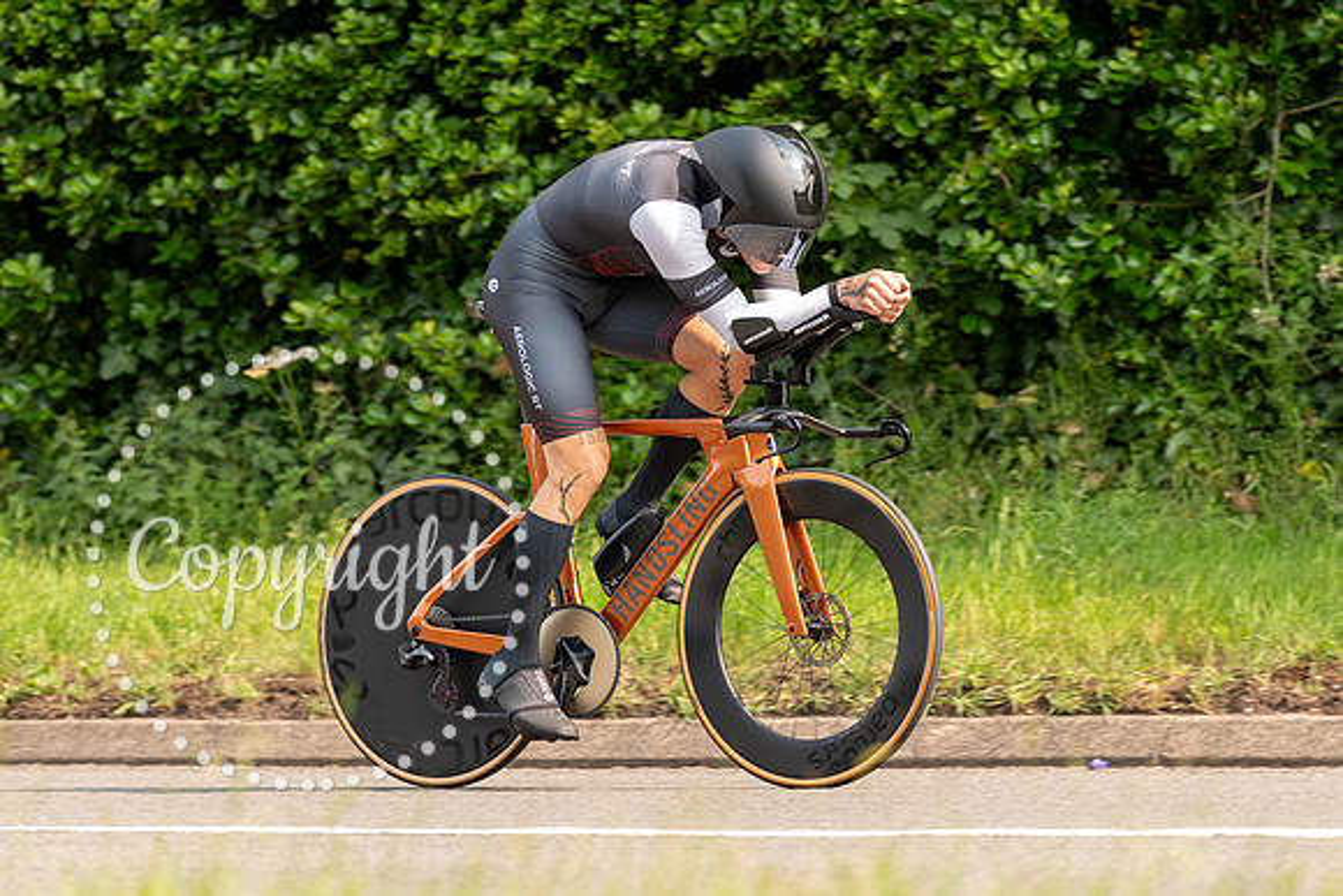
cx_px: 722
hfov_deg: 6.6
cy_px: 395
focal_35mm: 314
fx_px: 11702
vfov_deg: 4.4
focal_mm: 200
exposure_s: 1/1000
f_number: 3.2
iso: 250
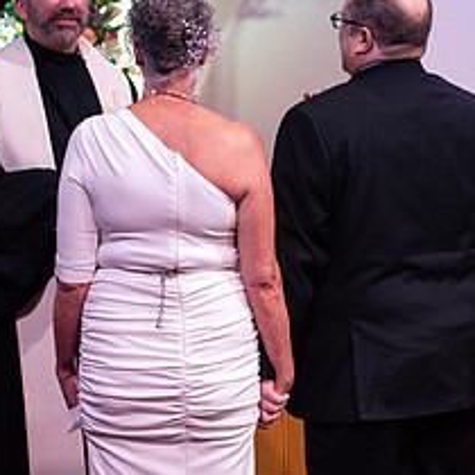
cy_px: 180
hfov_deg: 10.5
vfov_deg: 10.7
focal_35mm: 164
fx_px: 2546
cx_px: 498
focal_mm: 70
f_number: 2.8
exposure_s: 1/200
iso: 800
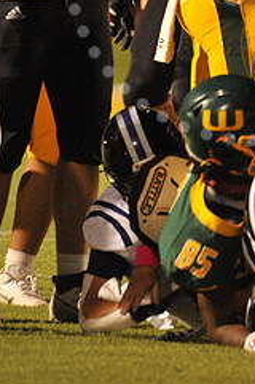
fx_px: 15375
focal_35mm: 1443
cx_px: 253
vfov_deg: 1.4
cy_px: -49
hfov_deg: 1.0
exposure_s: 1/160
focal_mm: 600
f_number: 6.3
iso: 5000
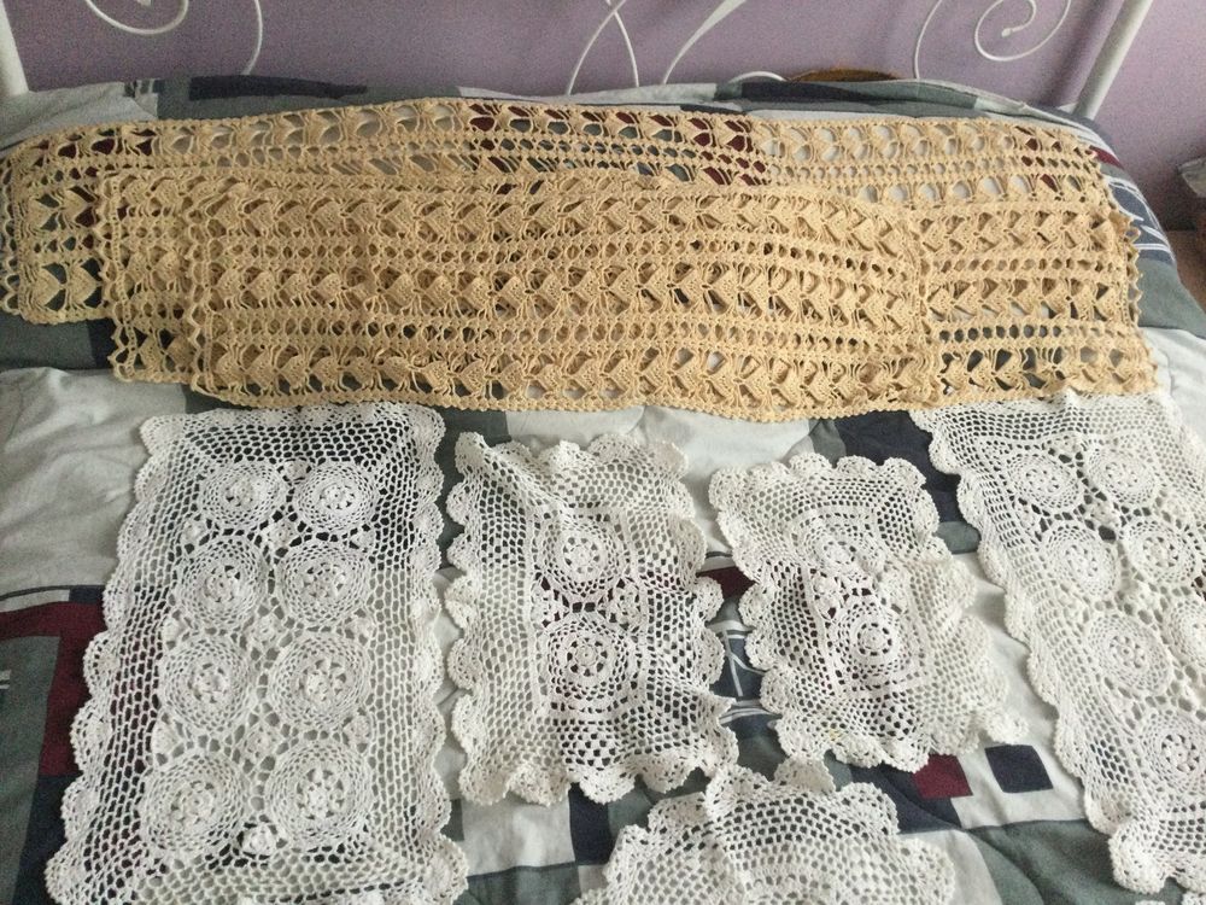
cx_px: 603
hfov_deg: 58.4
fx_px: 1080
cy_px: 452
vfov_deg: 45.4
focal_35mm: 31
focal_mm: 3.3
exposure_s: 1/33
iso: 250
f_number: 2.4
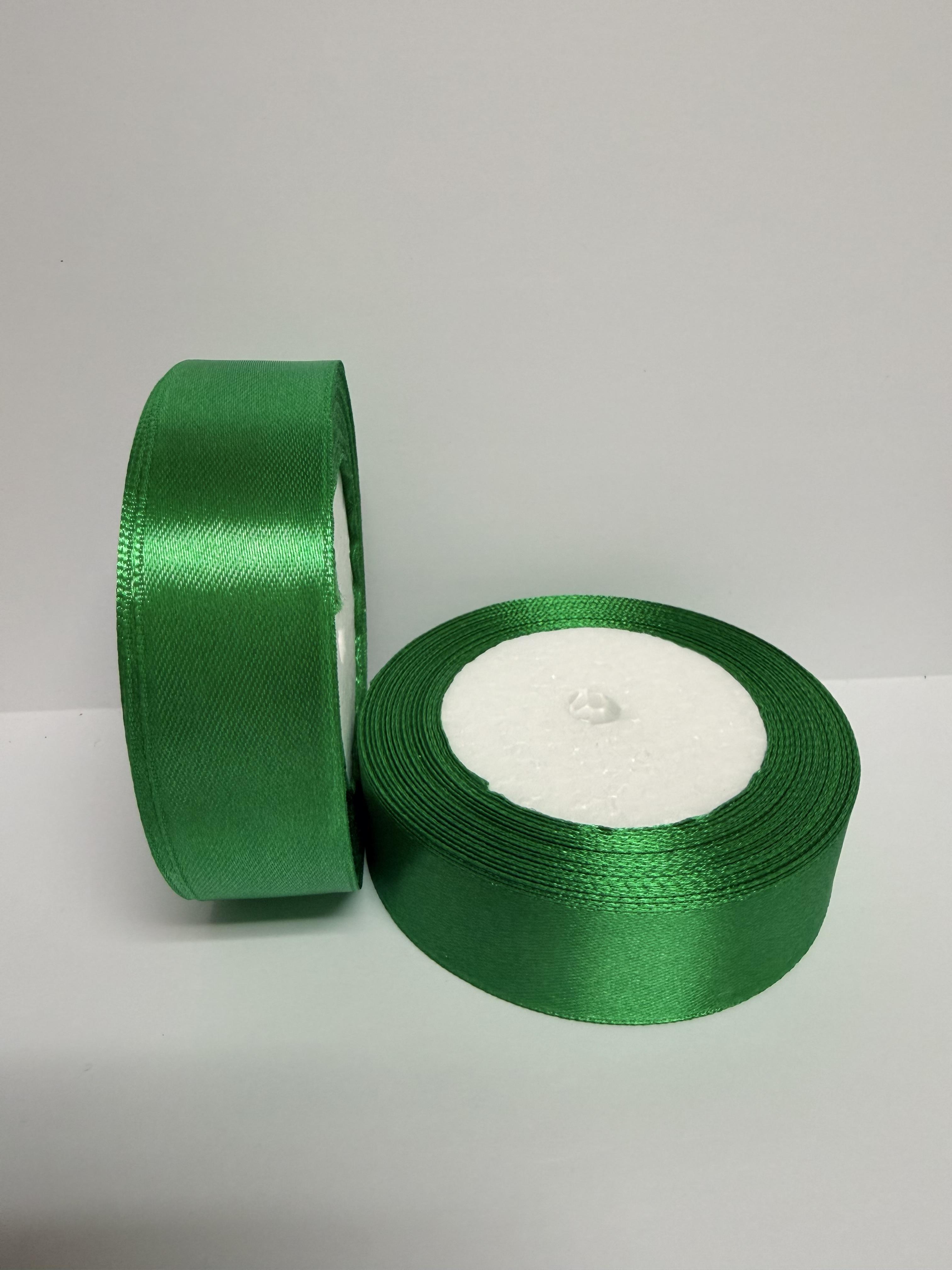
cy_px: 635
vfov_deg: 71.6
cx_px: 476
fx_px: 880
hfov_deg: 56.8
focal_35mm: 24
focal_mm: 2.22
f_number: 2.2
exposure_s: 1/60
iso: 200
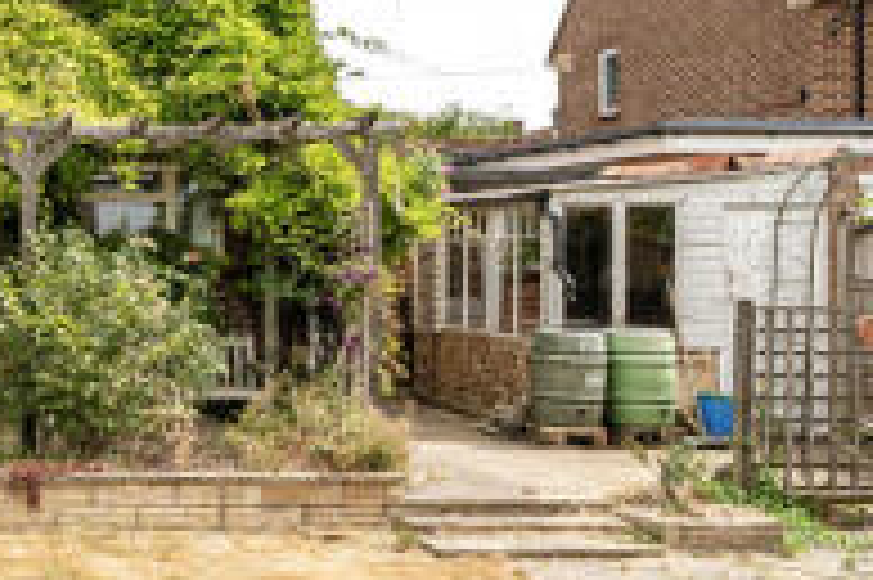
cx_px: -108
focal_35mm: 54
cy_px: 187
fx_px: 1308
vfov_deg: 24.9
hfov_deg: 32.1
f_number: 8
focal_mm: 15
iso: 400
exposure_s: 1/500
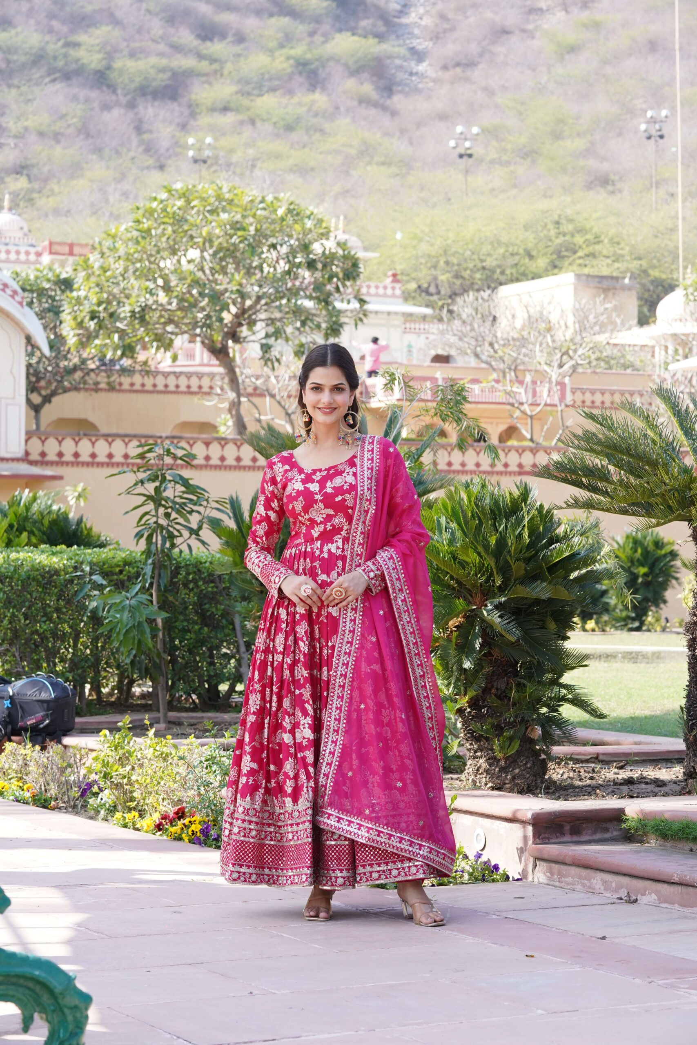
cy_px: 522
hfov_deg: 16.1
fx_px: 2468
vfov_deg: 23.9
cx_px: 348
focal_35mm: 85
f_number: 7.1
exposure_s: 1/400
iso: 1000
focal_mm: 85
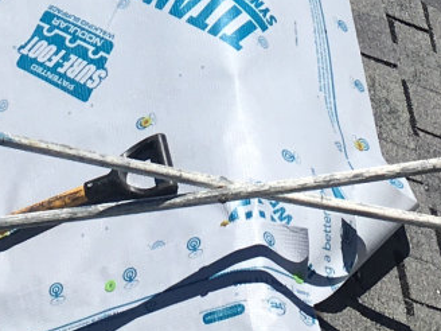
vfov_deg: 8.8
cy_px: -327
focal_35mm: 159
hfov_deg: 12.4
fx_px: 2026
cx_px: 75
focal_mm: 4.15
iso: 25
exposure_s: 1/2653
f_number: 2.2
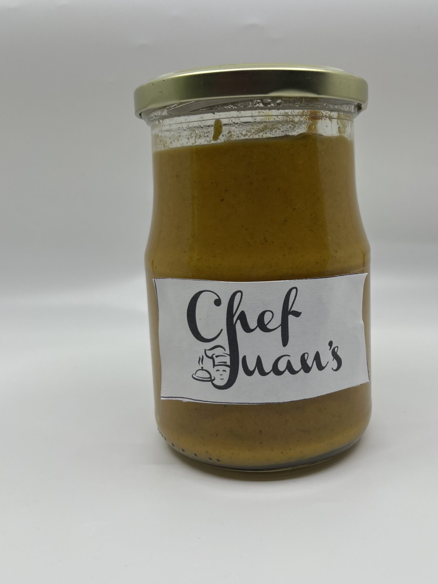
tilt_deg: -8.6
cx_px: 250
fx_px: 523
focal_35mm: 31
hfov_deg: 45.3
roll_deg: +2.5
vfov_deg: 58.3
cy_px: 264
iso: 50
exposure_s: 1/457
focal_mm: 5.1
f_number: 1.6
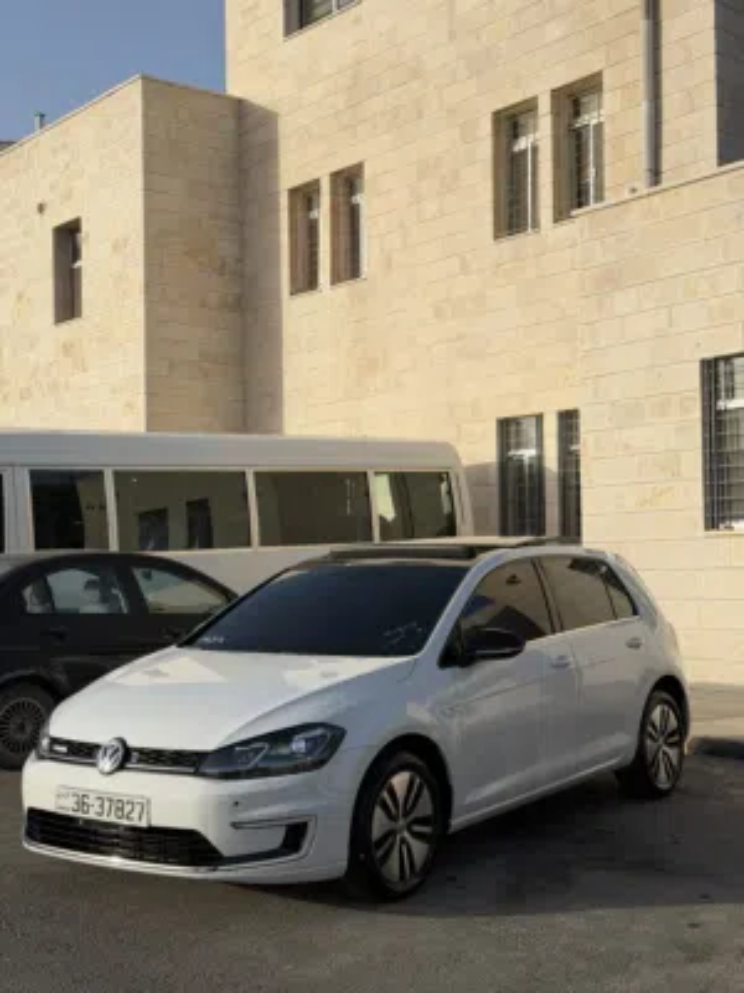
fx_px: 1376
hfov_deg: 30.3
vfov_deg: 39.7
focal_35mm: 48
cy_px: 496
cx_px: 372
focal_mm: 6.76
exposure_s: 1/5208
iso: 64
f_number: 1.78
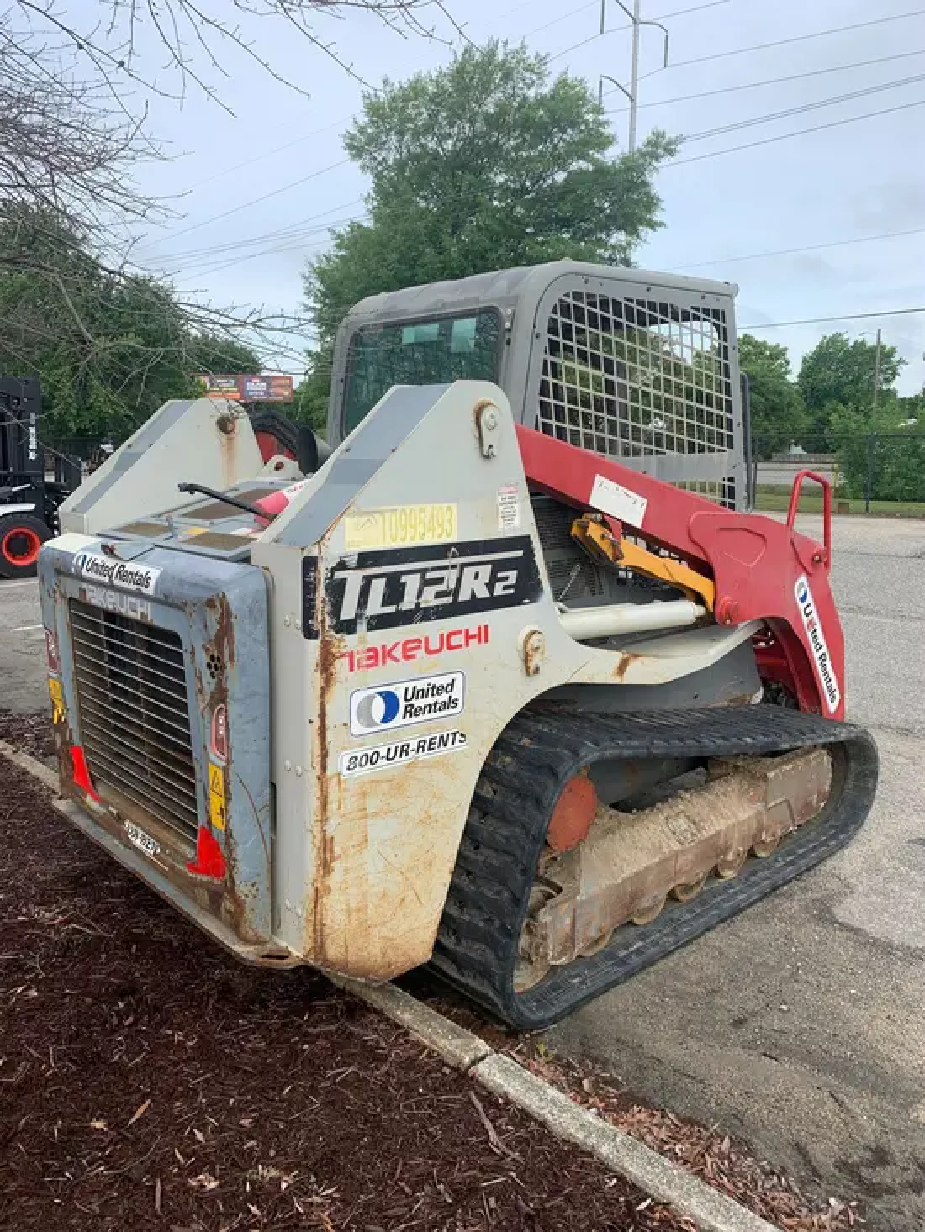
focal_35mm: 26
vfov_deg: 67.3
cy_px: 616
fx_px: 926
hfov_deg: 53.1
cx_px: 462
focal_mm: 4.25
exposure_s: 1/903
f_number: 1.8
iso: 25
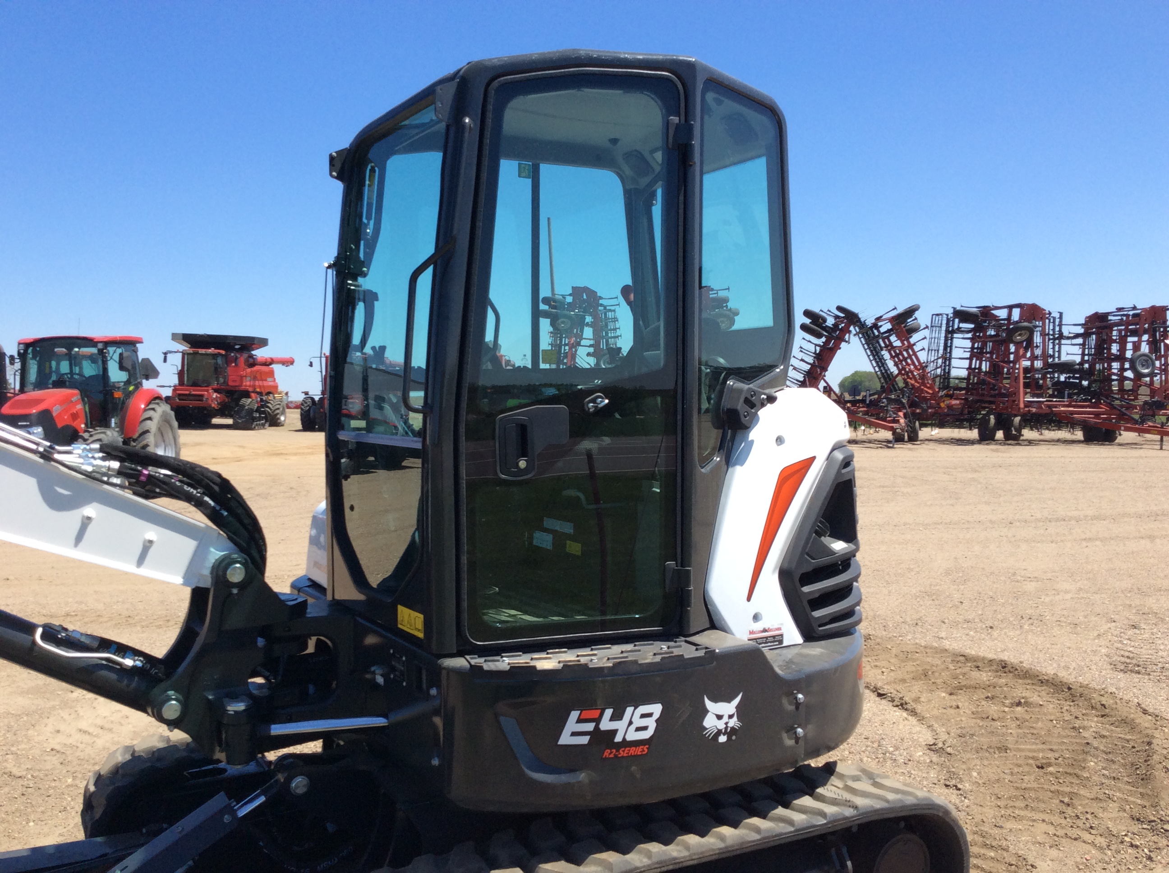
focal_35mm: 32
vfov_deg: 44.1
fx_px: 1079
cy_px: 436
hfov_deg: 56.9
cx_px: 584
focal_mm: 3.3
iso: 32
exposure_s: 1/1079
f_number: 2.4
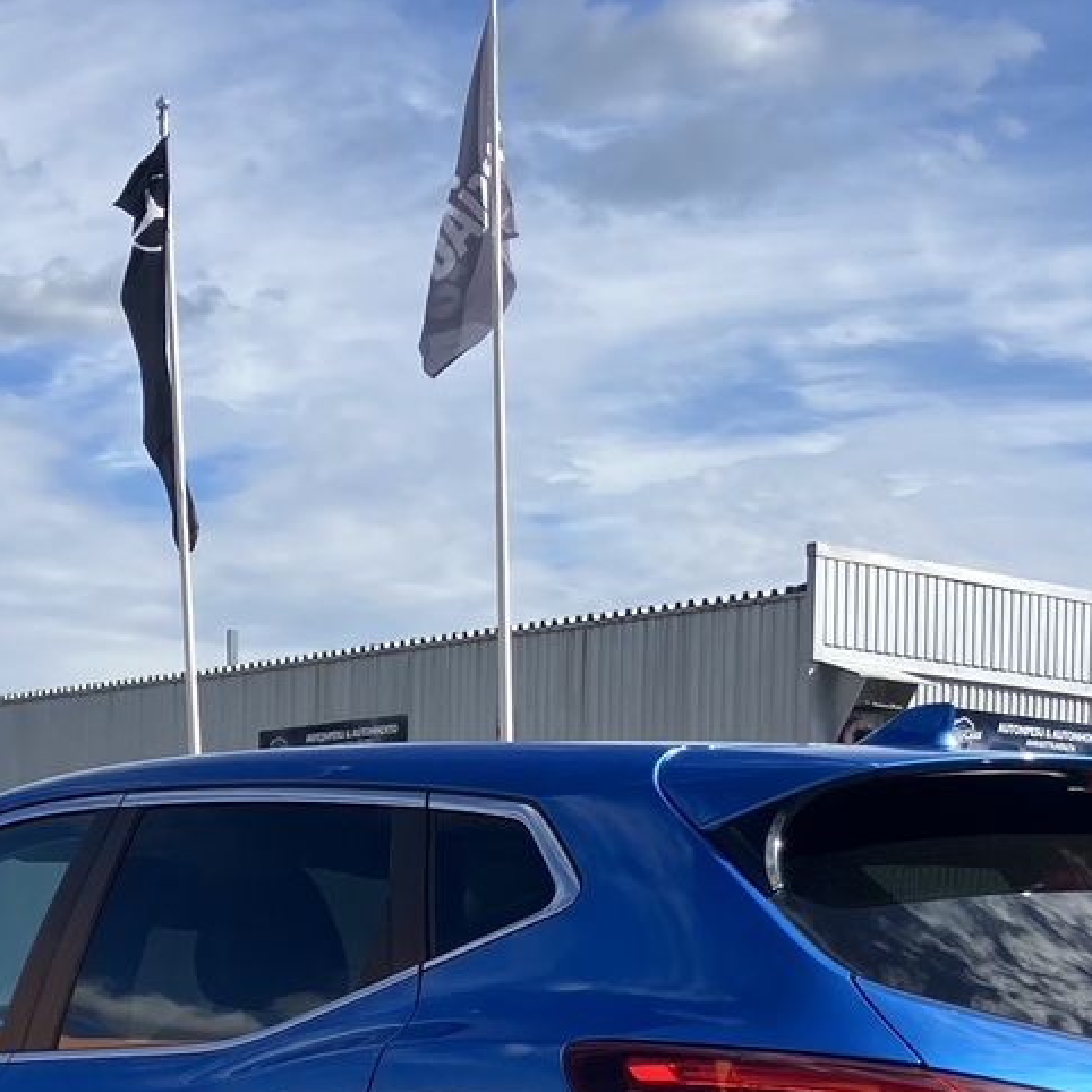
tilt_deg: -4.6
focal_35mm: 74
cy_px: 1185
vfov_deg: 22.1
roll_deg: -1.5
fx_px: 2641
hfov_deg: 23.3
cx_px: 451
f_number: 1.8
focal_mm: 3.99
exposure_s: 1/2024
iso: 32
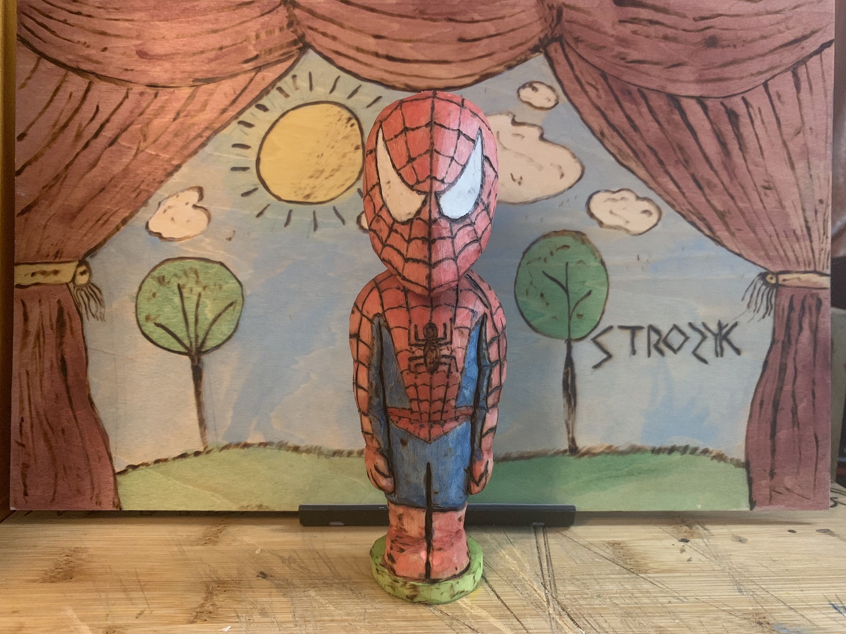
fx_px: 635
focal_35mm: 26
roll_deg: -1.4
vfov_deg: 53.1
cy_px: 317
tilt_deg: -8.5
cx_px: 423
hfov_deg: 67.3
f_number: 1.8
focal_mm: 4.25
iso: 500
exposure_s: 1/30
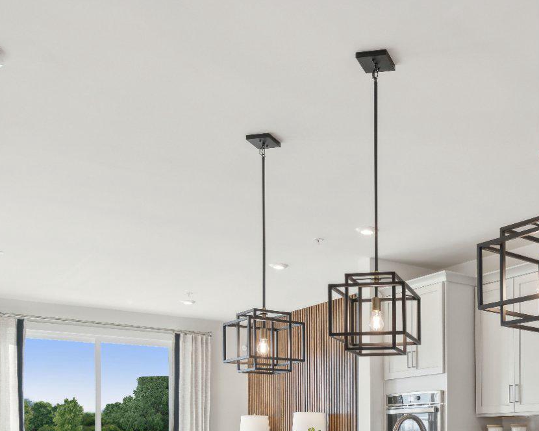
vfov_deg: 31.6
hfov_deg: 39.3
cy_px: 431
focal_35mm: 44
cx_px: 473
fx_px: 702
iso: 400
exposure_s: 1/100
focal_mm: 19
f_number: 7.1
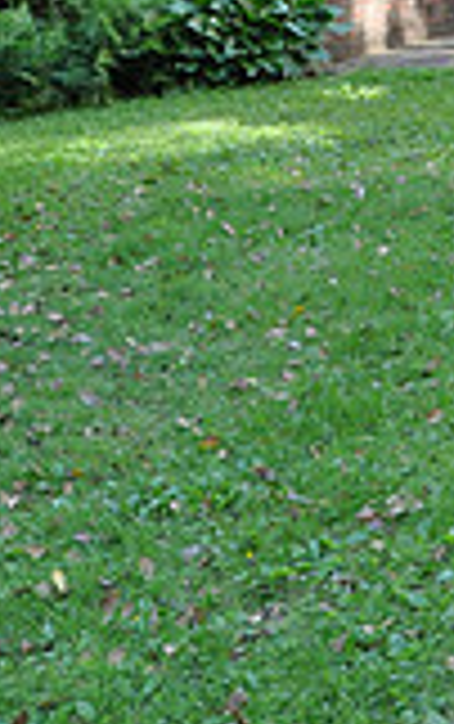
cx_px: 688
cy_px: -52
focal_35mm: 99
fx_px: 1955
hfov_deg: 12.6
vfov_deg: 20.1
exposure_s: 1/125
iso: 400
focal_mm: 18
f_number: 5.6
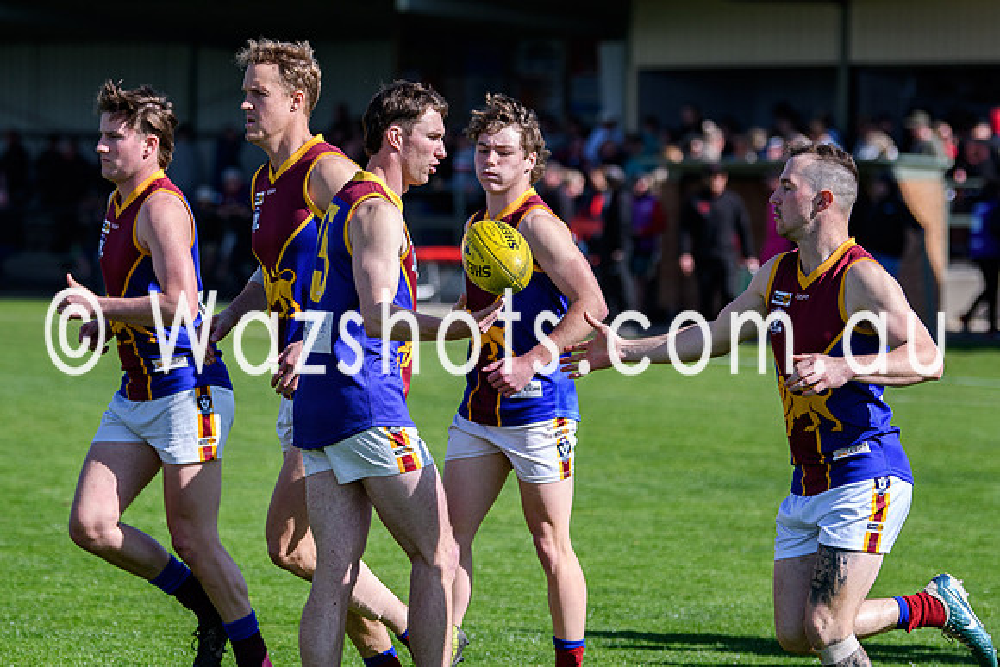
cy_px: 329
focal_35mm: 260
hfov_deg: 7.9
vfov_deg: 5.3
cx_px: 384
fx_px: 7232
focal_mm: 122
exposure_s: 1/3200
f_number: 2.8
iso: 200
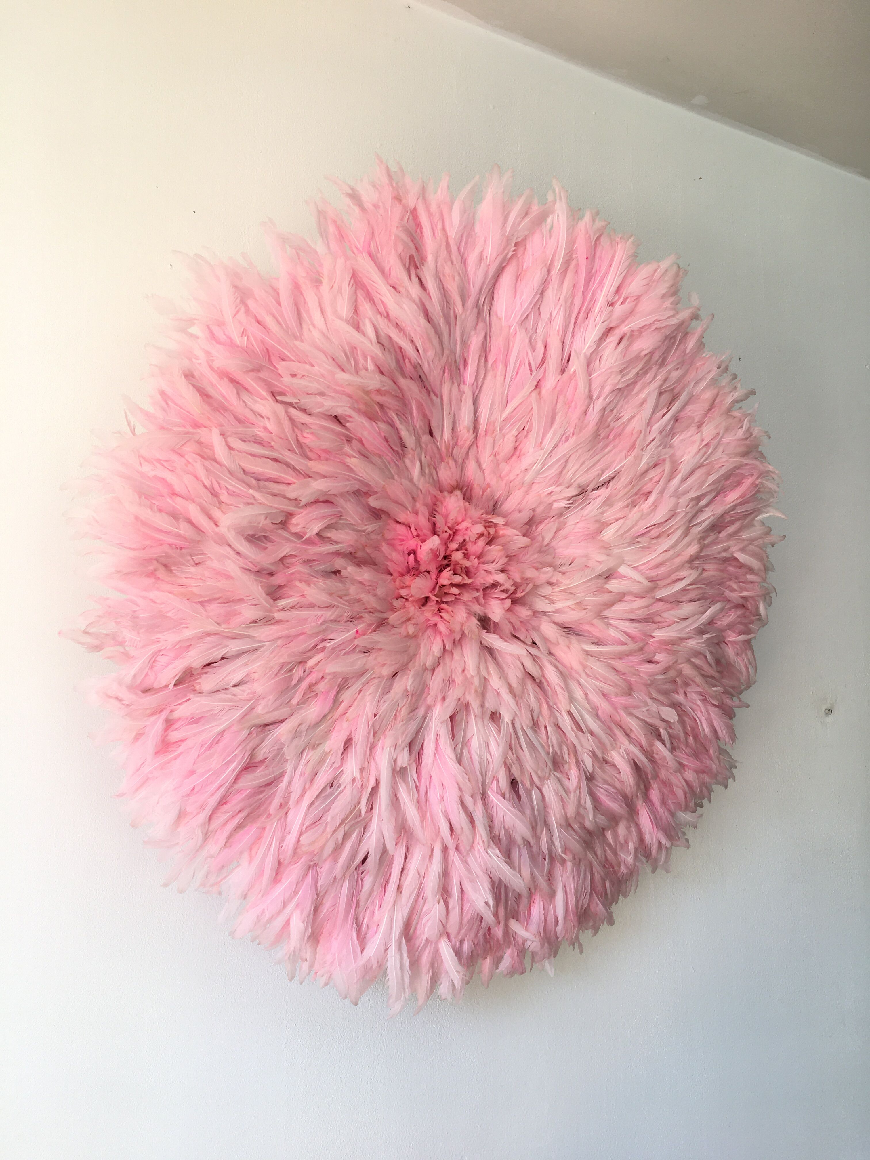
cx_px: 435
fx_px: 972
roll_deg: -0.6
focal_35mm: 29
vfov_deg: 61.7
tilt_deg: +9.5
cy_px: 580
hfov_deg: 48.2
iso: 25
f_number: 2.2
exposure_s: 1/50
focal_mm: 4.15
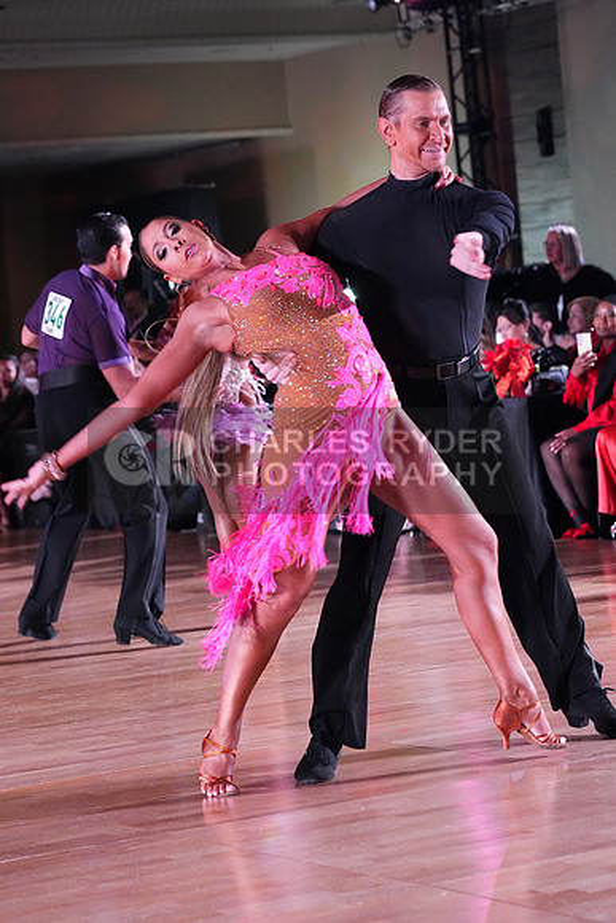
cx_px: 308
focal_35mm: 115
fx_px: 2950
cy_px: 462
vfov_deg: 17.8
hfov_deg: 11.9
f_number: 5.6
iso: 12800
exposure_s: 1/400
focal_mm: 115
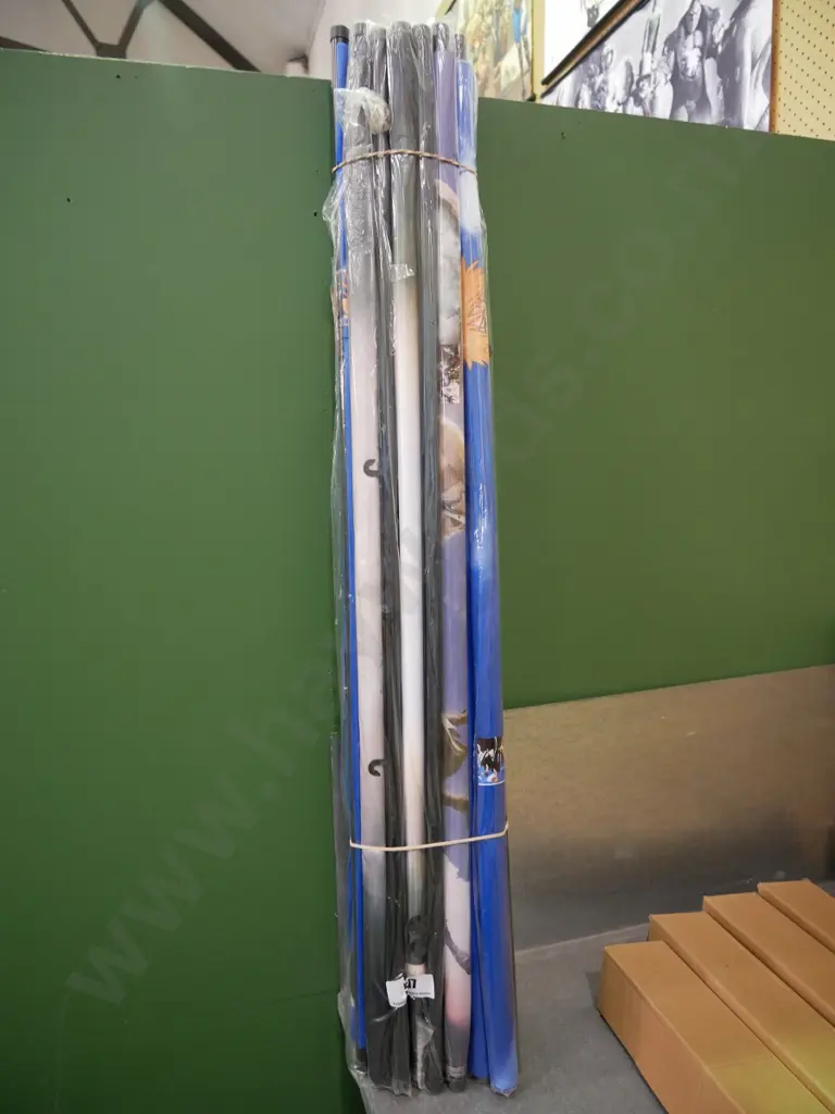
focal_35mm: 24
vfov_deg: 71.6
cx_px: 418
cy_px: 557
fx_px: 772
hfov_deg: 56.8
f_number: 3.5
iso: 1000
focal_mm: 12
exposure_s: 1/60
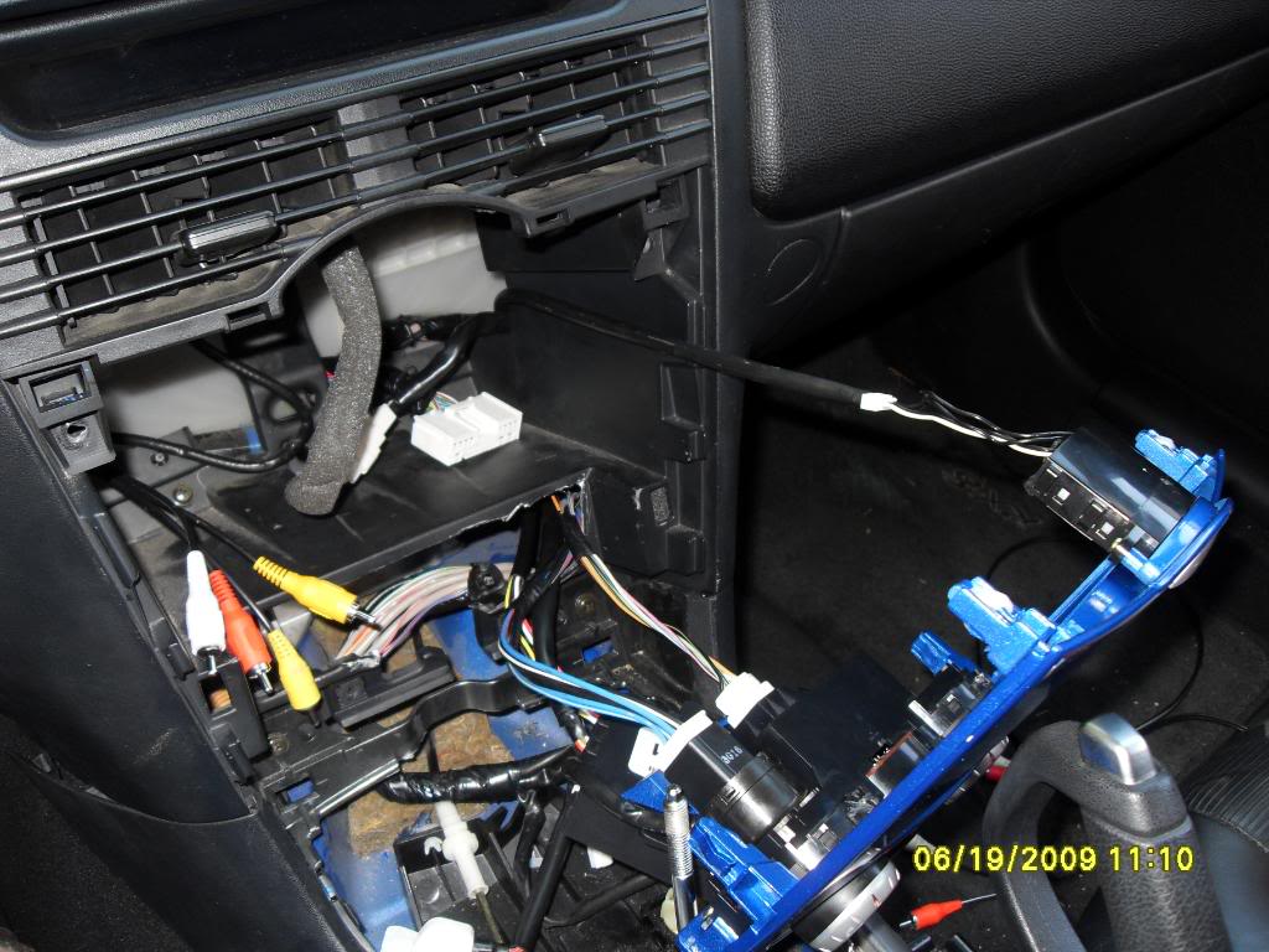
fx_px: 1246
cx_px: 634
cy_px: 476
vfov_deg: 41.8
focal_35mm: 34
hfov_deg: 54.0
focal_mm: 6.3
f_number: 2.8
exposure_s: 1/45
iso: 100
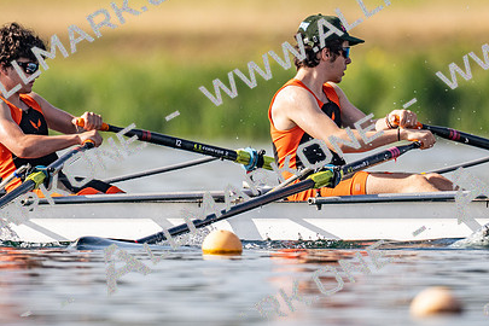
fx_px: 17508
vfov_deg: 1.1
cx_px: 348
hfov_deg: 1.6
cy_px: 110
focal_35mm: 1289
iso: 160
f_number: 4
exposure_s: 1/2500
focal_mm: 600
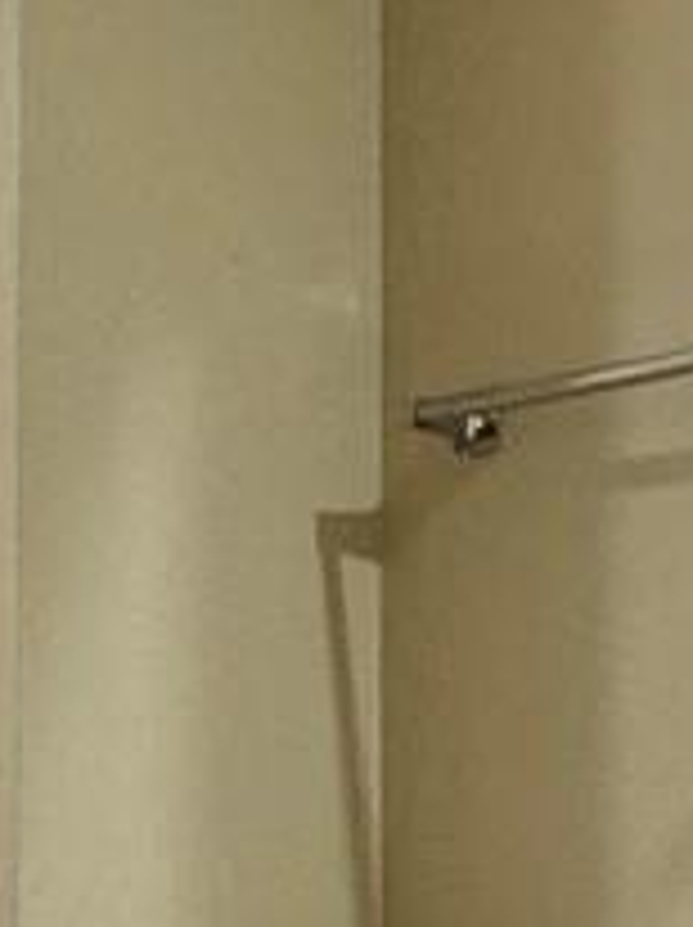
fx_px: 2916
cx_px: 454
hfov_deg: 13.5
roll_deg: +0.0
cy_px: 968
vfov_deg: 17.6
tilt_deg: +1.8
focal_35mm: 109
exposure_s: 1/60
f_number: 2.2
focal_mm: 2.22
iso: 250
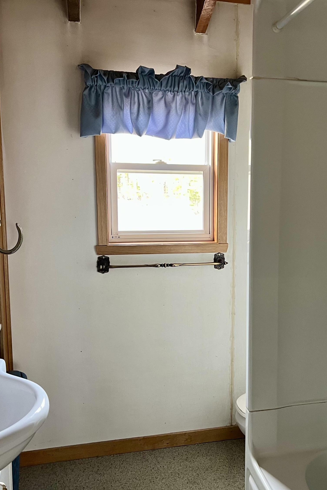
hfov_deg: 35.5
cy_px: 248
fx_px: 504
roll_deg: -0.1
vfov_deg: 51.9
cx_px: 223
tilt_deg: -8.1
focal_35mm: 37
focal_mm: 5.7
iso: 200
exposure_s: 1/60
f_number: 1.5
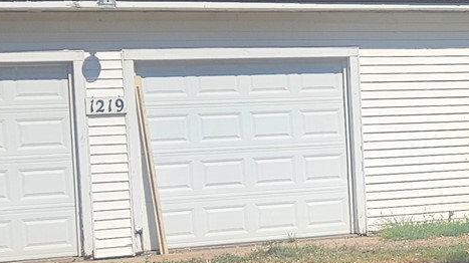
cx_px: 604
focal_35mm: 110
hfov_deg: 18.2
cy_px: 157
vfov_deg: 11.0
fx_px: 1367
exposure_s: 1/2105
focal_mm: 5.4
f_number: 1.8
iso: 25
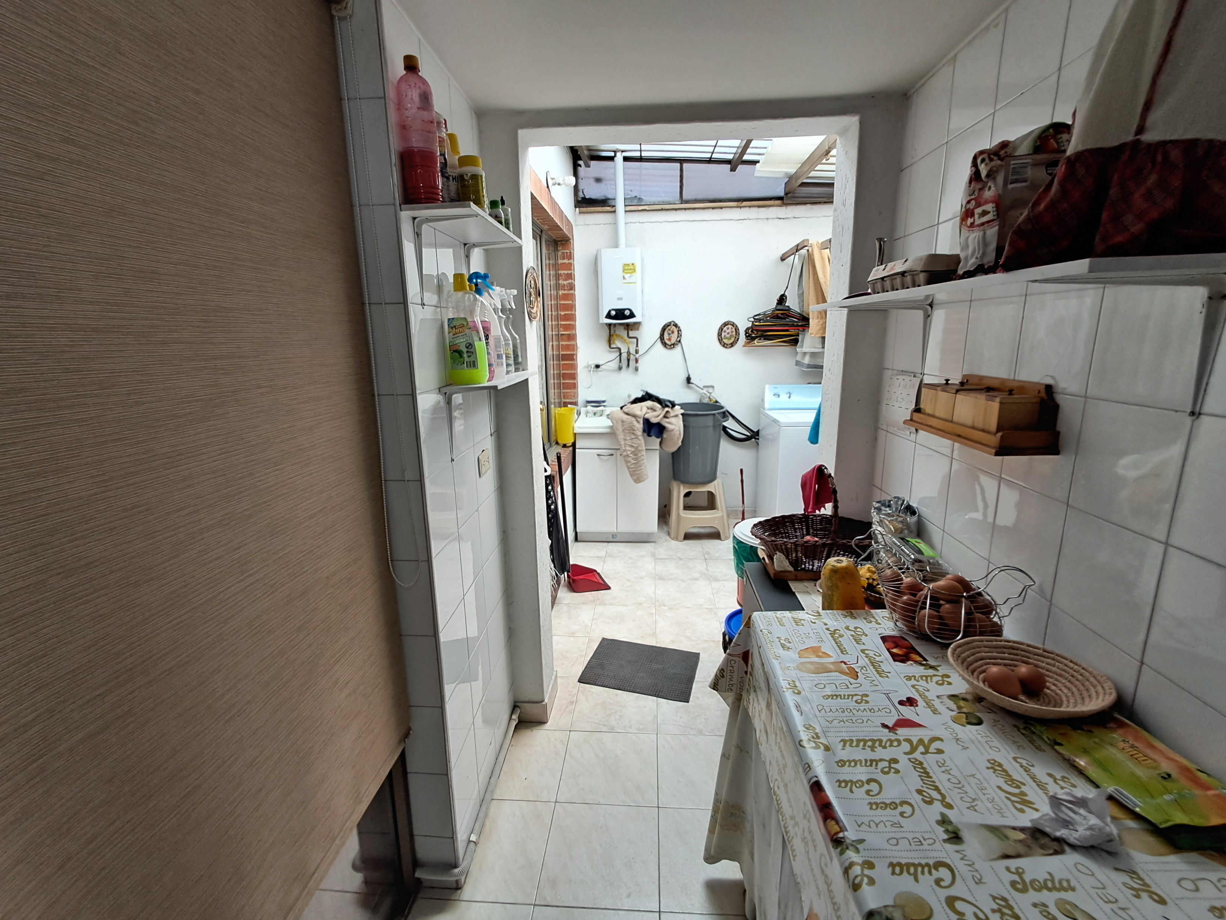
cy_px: 460
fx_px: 567
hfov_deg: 94.5
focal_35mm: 16
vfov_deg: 78.1
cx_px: 613
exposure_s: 1/50
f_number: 2.2
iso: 64
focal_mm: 1.64
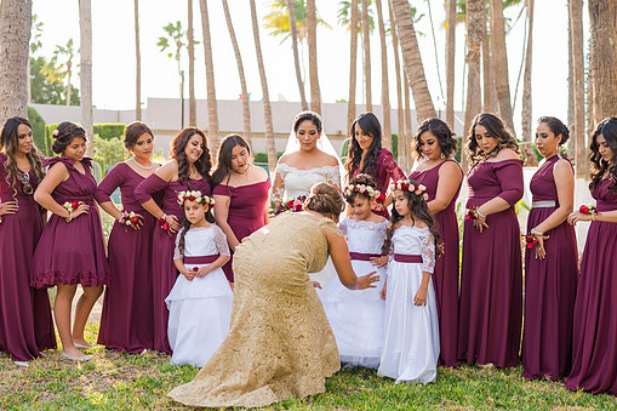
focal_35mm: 57
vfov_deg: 23.8
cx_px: 312
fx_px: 977
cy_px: 218
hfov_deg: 35.1
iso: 125
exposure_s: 1/250
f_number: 3.2
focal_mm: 50
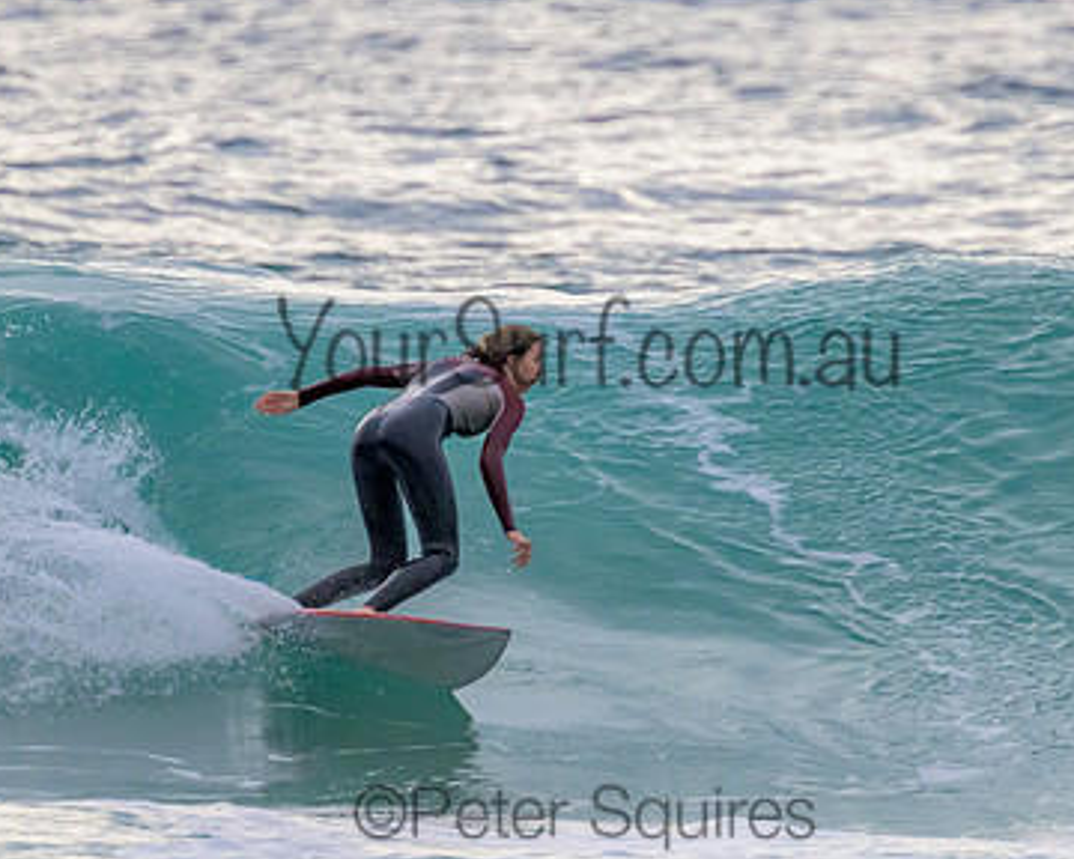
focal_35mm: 1210
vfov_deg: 1.3
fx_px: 38461
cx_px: 585
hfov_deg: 1.6
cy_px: 318
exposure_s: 1/2000
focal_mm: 800
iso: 4500
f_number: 11
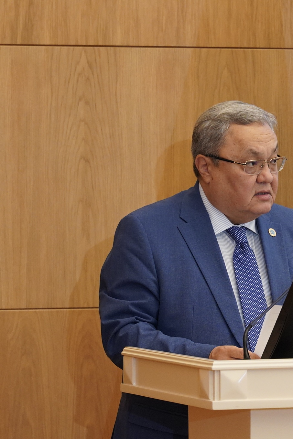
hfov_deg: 8.6
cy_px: 220
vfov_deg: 13.0
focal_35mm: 158
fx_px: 1928
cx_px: 304
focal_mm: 70
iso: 1250
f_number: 2.8
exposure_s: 1/250
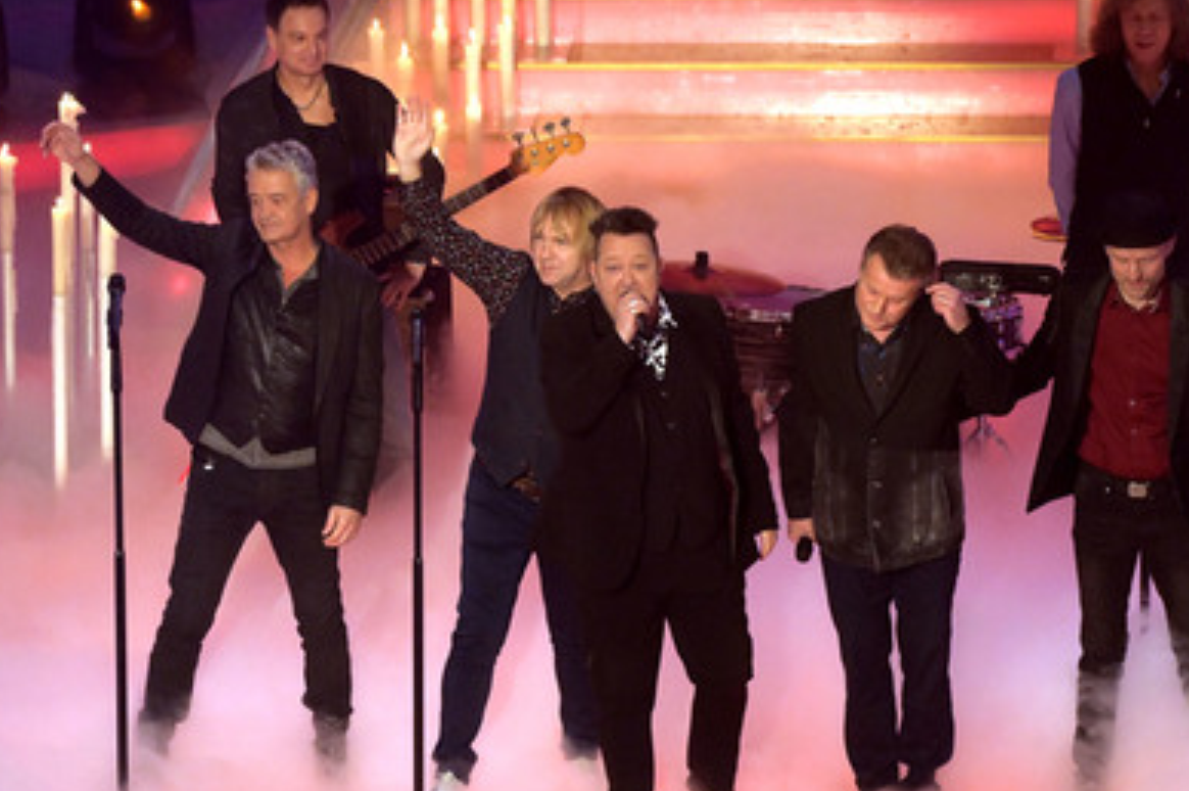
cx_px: 645
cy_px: 386
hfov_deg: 6.8
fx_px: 9966
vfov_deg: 4.5
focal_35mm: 302
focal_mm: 260
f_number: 5.6
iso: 8000
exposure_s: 1/400
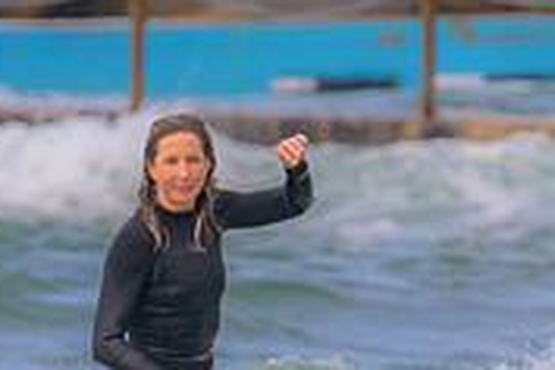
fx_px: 40311
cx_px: 235
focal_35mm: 2615
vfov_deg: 0.5
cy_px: 478
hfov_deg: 0.8
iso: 1400
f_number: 11
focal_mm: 800
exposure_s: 1/1250
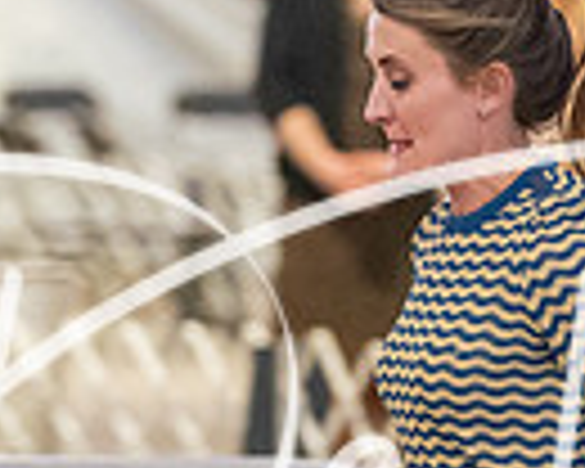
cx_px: 578
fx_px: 13886
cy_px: 842
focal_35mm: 802
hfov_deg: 2.4
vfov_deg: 1.9
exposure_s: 1/250
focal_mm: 164
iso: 6400
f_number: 3.5
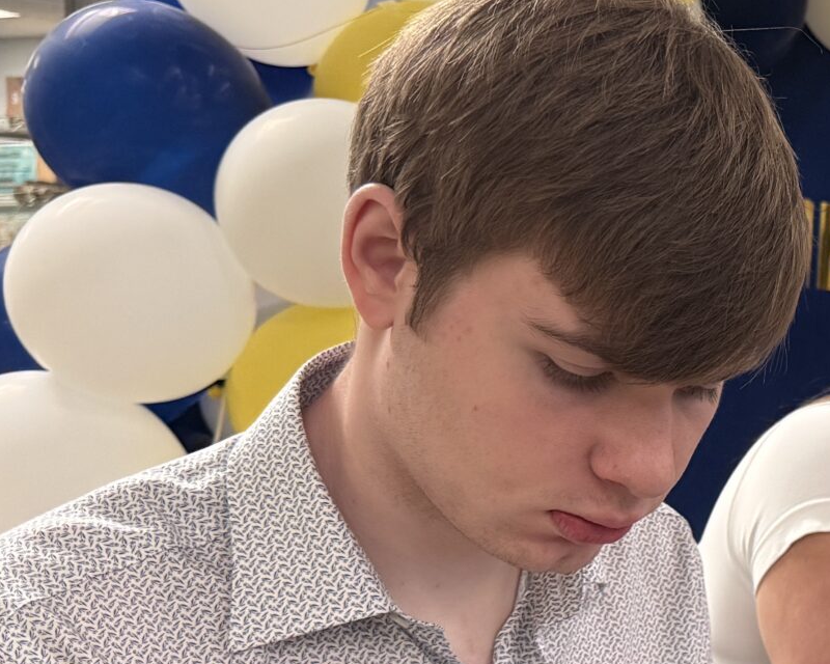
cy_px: 446
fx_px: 1842
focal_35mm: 75
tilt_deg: -3.7
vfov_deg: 20.4
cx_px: 1125
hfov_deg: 22.3
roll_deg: -1.3
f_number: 1.78
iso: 250
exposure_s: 1/120
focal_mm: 6.76
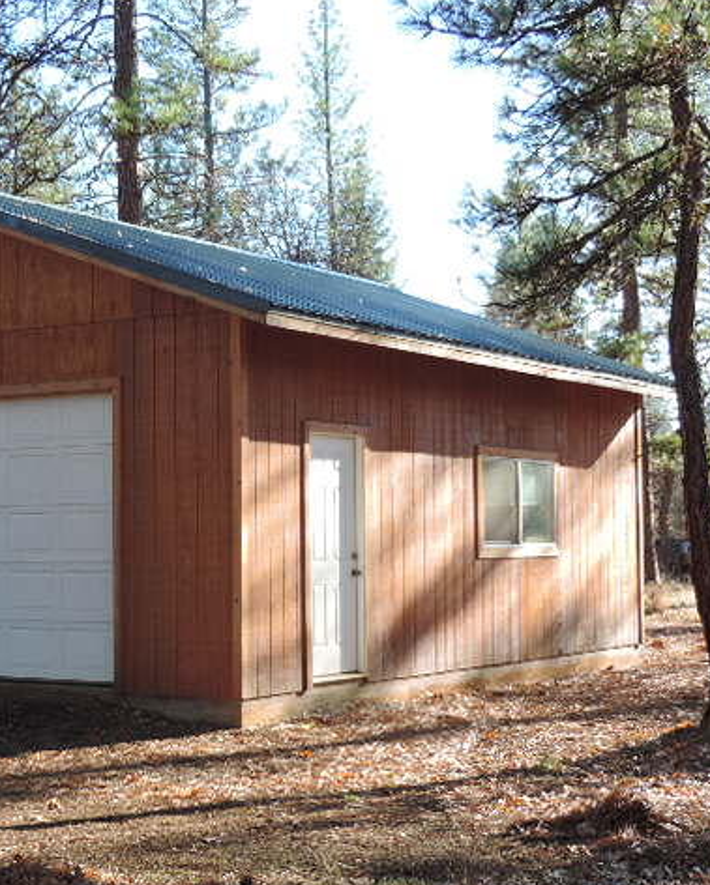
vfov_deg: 28.7
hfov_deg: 22.9
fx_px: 1732
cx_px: 163
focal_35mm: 66
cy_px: 443
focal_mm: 8.9
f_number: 3.6
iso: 80
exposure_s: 1/125
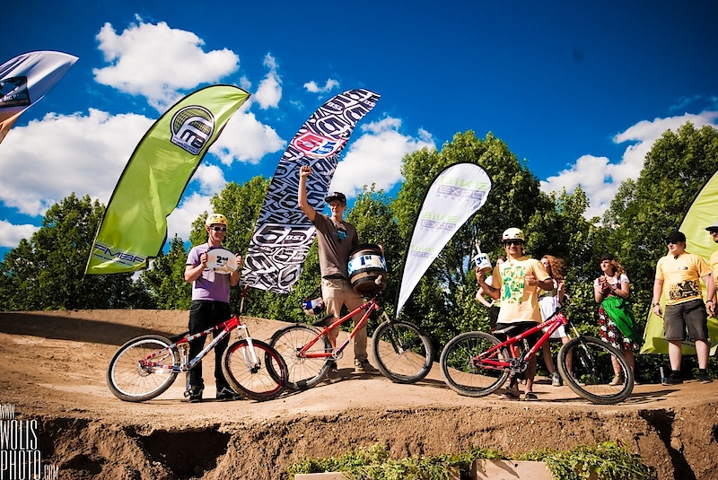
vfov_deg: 43.7
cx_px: 359
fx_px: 599
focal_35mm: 30
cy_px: 240
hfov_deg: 61.9
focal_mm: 20
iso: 160
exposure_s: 1/500
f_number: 6.3
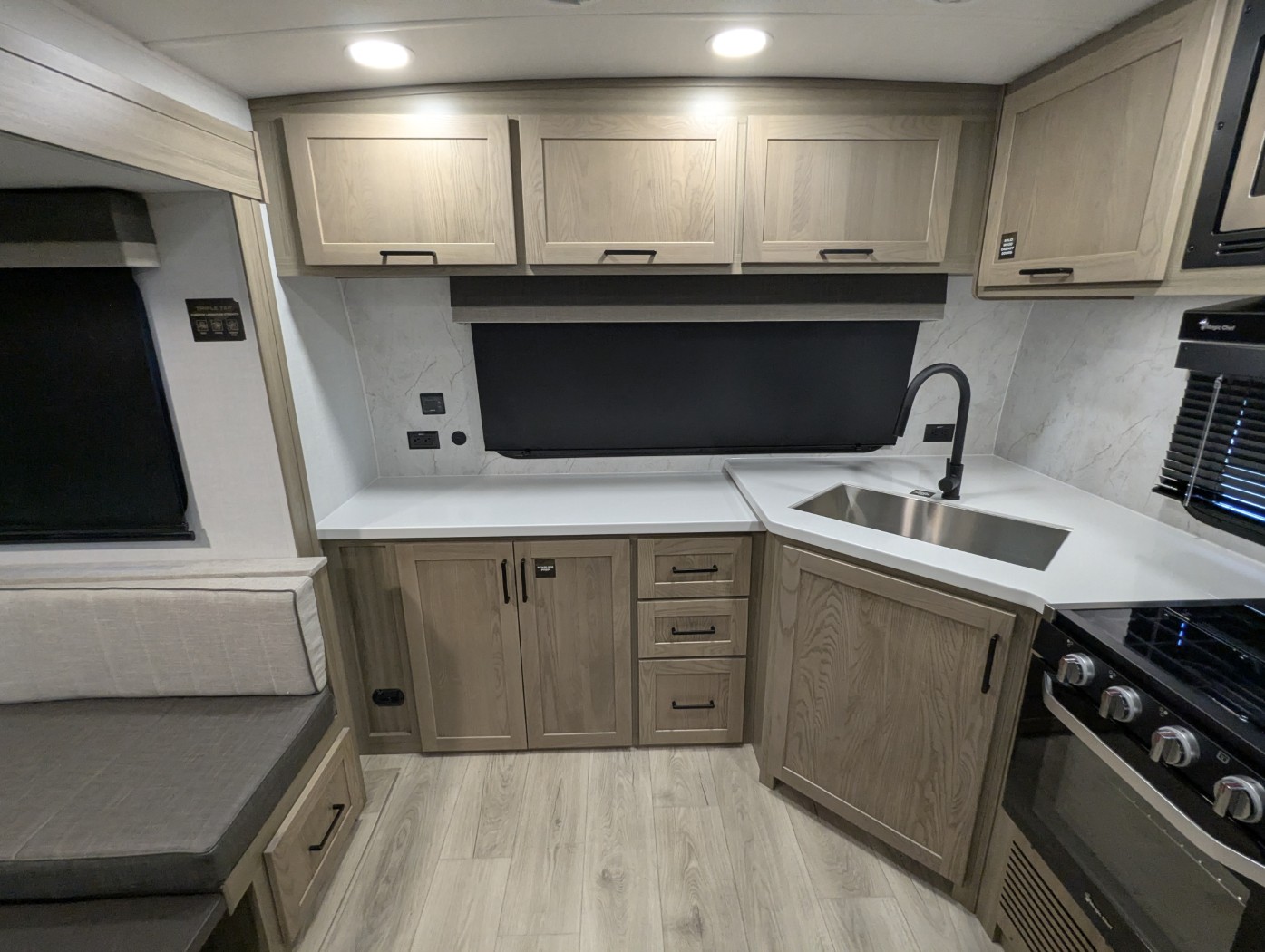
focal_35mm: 16
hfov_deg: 94.4
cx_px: 632
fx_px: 585
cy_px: 476
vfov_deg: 78.2
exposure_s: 1/82.9
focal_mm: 2.35
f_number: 2.2
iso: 307
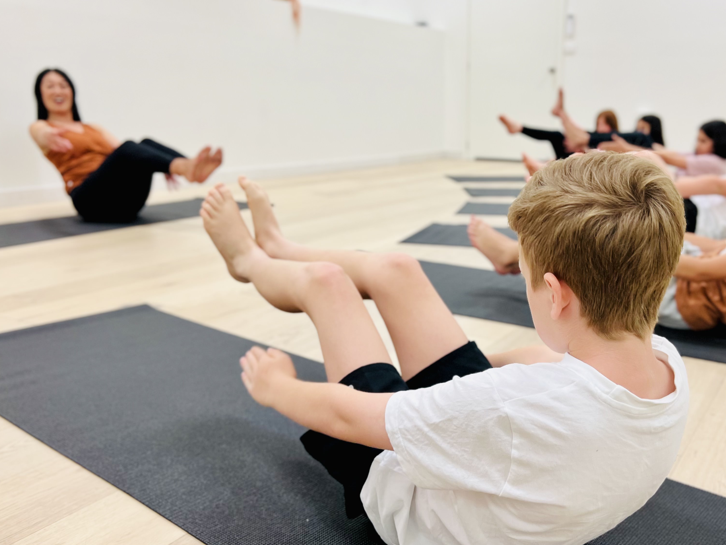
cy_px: 288
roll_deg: -0.3
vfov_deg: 40.7
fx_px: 734
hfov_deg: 52.0
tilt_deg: -13.1
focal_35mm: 35
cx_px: 461
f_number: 1.5
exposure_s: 1/50
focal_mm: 5.7
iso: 80
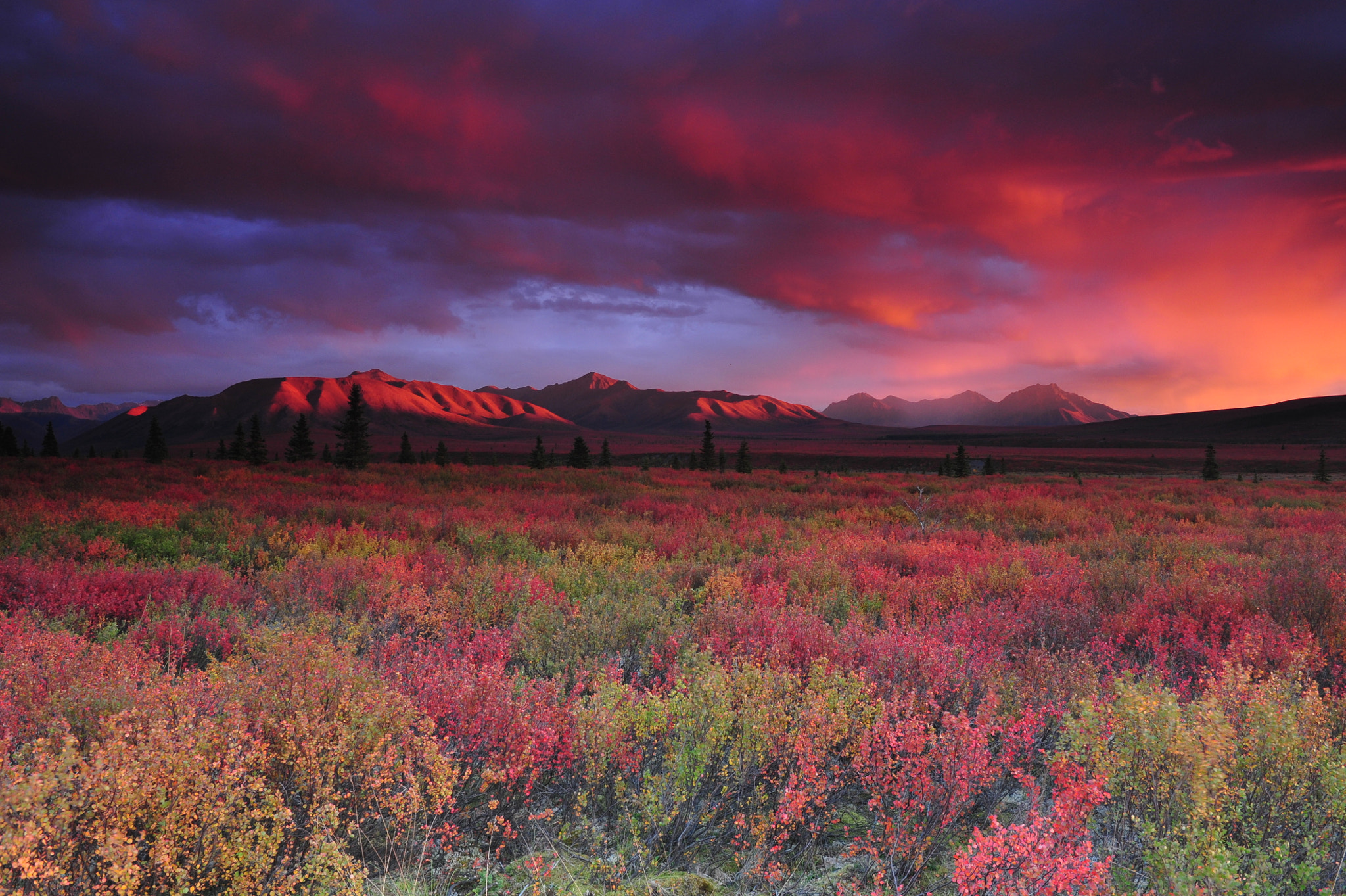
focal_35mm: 32
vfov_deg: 41.1
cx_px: 673
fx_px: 1196
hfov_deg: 58.7
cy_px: 448
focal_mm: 32
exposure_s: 2.5
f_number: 13
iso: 800
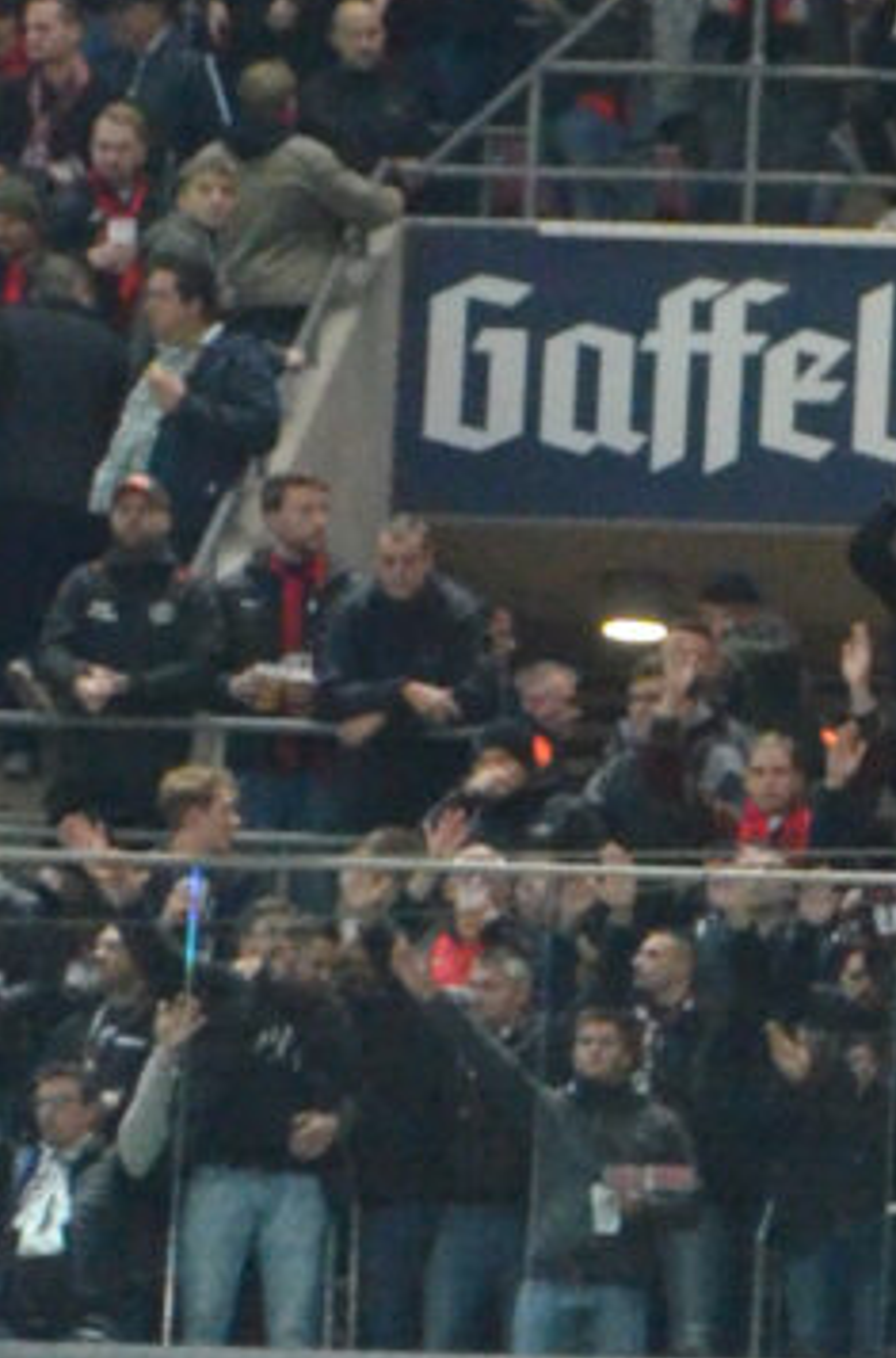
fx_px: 23755
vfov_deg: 3.3
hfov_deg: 2.1
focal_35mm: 632
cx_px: 2558
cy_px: 675
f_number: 5.3
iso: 3200
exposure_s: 1/125
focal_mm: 62
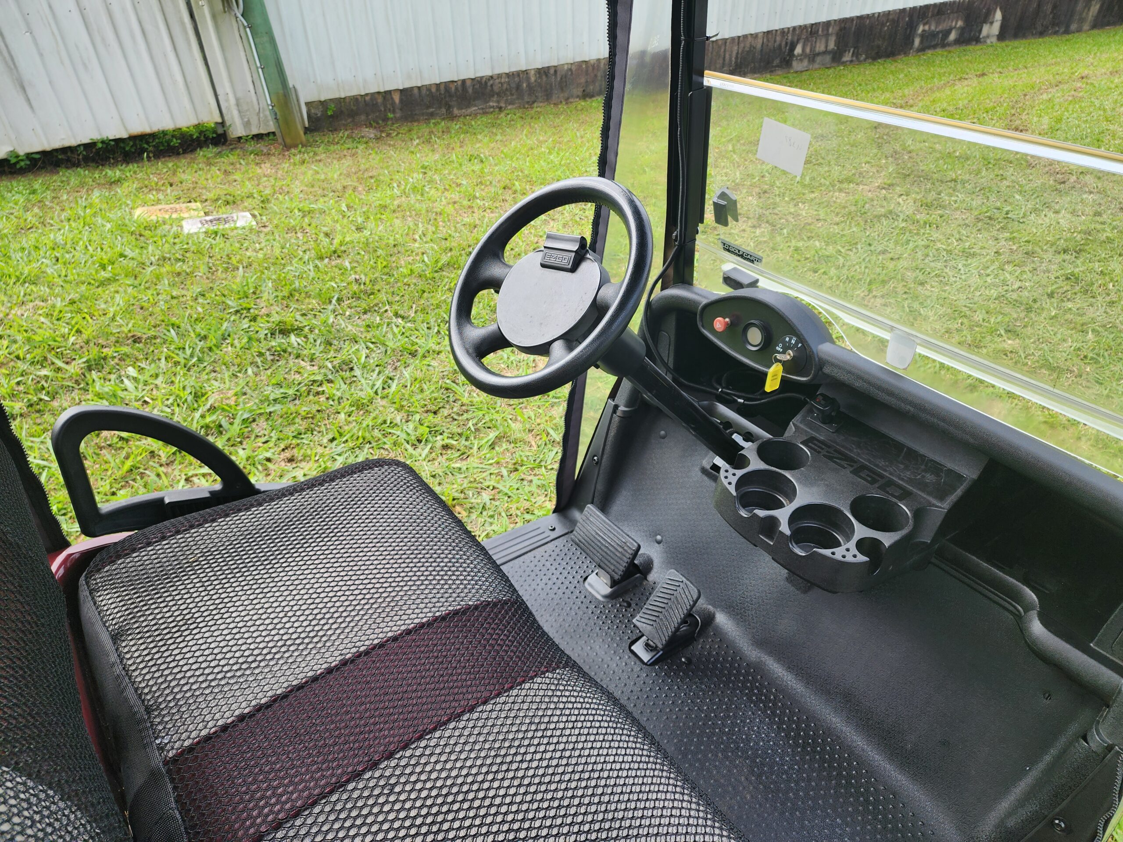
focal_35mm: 23
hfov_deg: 73.9
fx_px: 746
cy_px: 421
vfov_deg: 58.9
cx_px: 562
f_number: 1.8
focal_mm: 6.4
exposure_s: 1/180
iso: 16
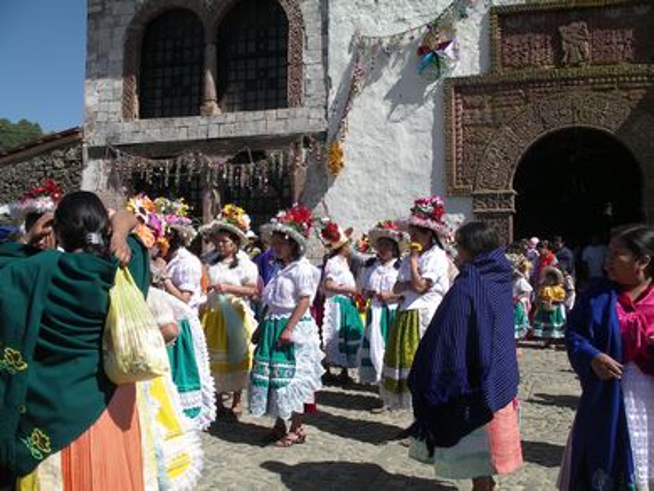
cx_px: 327
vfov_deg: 38.7
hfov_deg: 50.1
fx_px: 699
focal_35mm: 37
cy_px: 246
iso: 80
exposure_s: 1/400
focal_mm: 7.8
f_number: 5.6
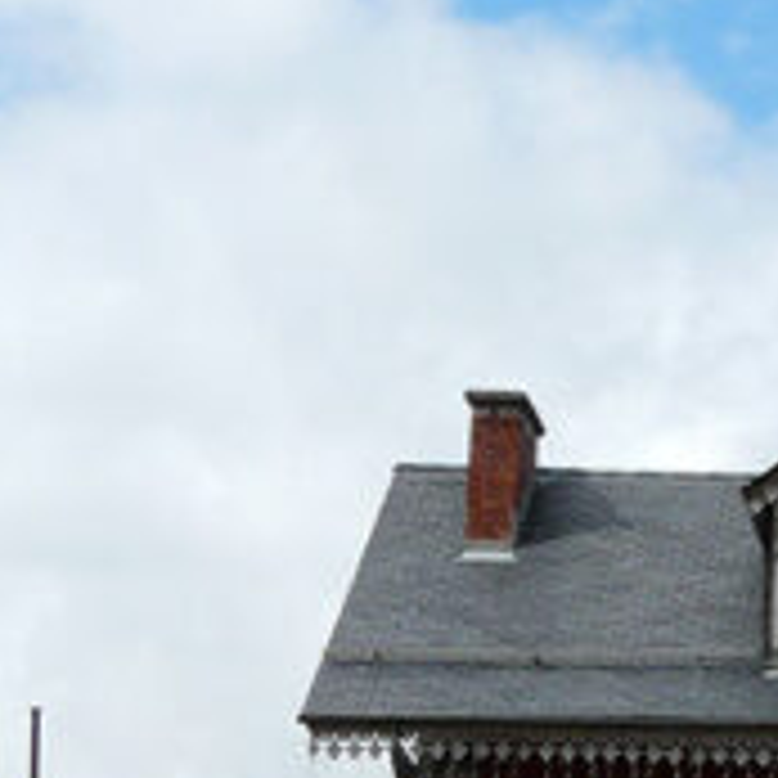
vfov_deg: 11.2
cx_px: 1390
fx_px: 3916
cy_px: 767
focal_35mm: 154
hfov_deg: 10.7
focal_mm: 7
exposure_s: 1/500
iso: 100
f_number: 6.3
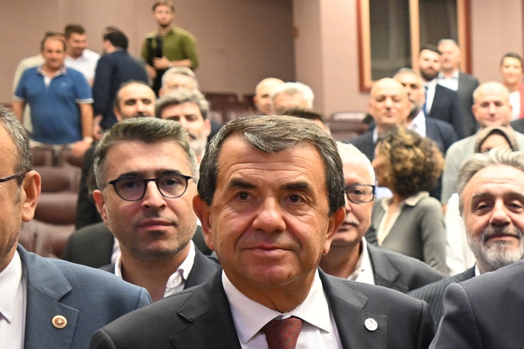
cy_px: 324
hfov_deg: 20.5
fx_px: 1252
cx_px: 769
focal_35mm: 86
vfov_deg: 15.7
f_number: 2.8
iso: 2000
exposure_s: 1/50
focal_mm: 28
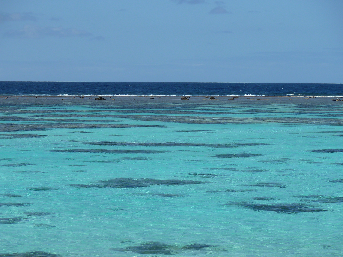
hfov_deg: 11.7
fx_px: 1675
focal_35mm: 169
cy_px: 128
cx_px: 172
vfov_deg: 8.8
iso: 80
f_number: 5.6
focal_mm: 27.8
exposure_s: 1/500
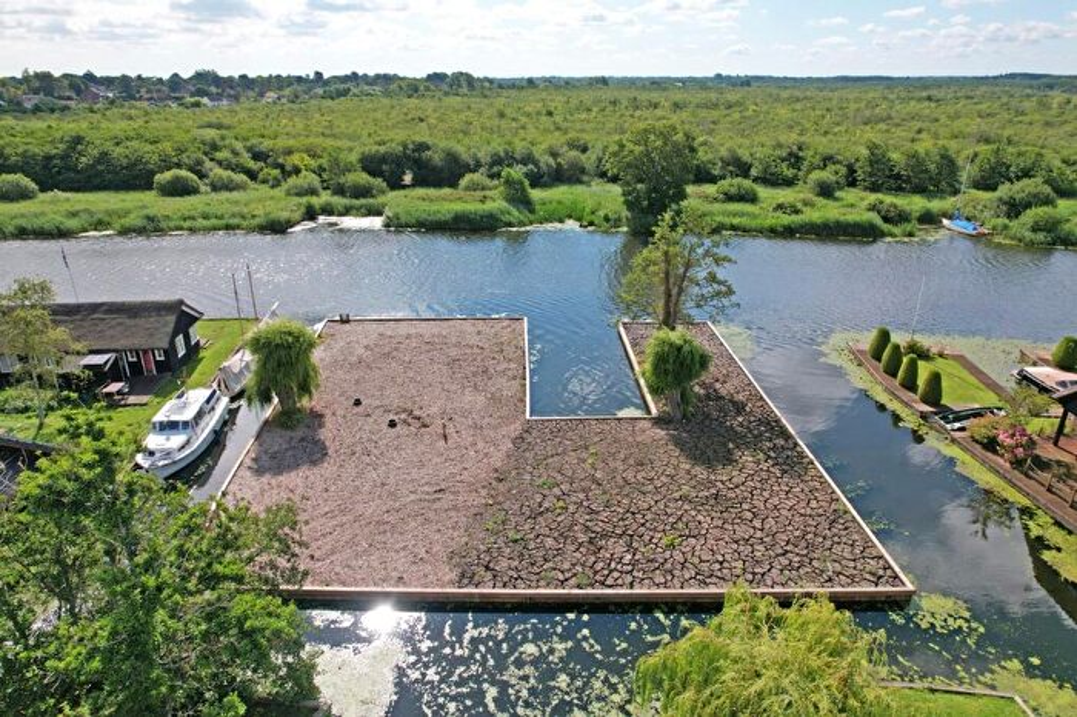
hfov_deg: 78.6
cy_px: 358
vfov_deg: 57.2
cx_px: 538
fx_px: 658
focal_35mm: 22
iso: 100
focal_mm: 8.38
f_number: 2.8
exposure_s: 1/125
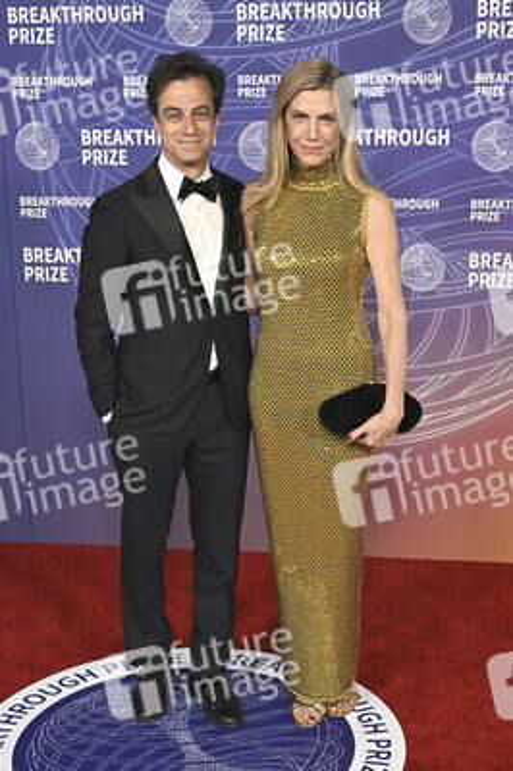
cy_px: 386
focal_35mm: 45
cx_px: 256
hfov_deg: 29.8
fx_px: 963
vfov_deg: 43.6
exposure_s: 1/320
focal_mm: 45
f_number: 4
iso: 2000
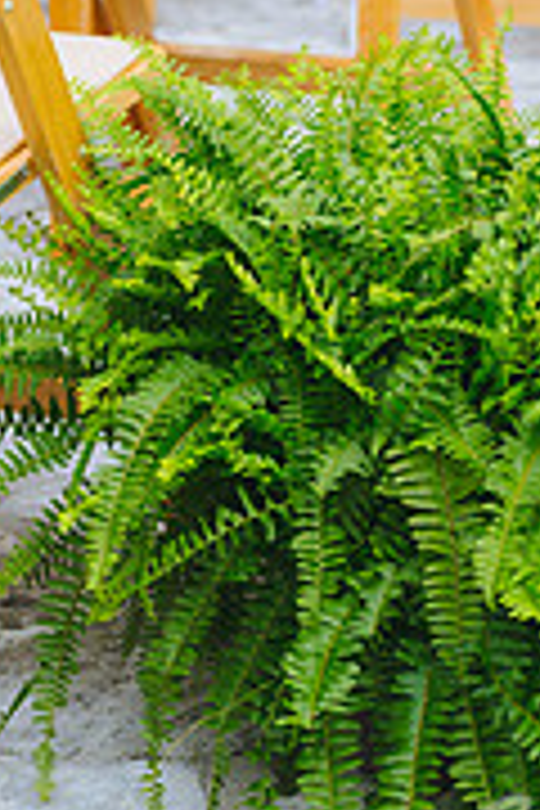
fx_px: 3937
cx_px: 398
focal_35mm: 175
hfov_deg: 7.8
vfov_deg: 11.7
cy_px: 99
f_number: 2.8
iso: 200
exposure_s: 1/1000
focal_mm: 70
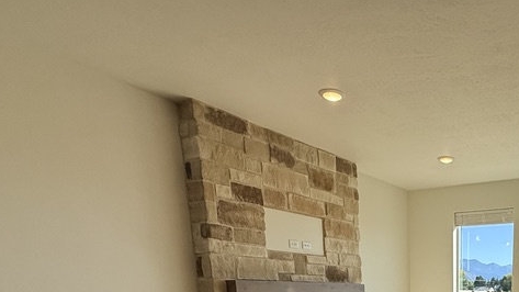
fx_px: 454
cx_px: 463
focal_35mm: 33
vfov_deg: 28.5
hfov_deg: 52.6
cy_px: 389
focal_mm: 2.22
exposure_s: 1/841
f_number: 2.2
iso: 64
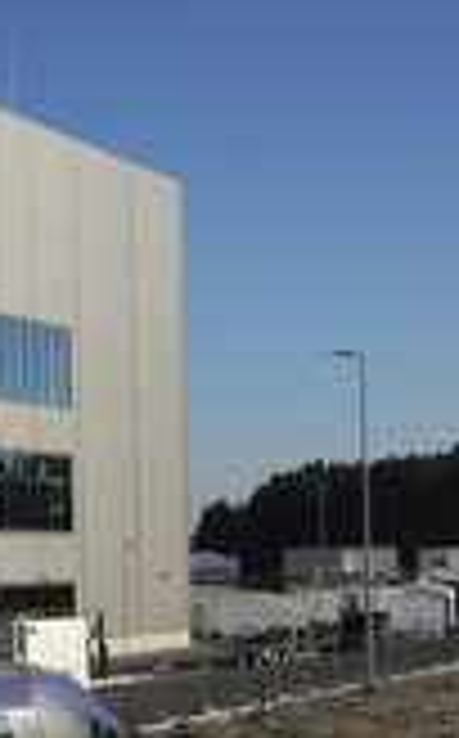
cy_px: 486
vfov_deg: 20.6
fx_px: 2029
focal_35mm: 101
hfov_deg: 12.4
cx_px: -164
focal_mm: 36
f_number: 8
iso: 100
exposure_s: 1/640
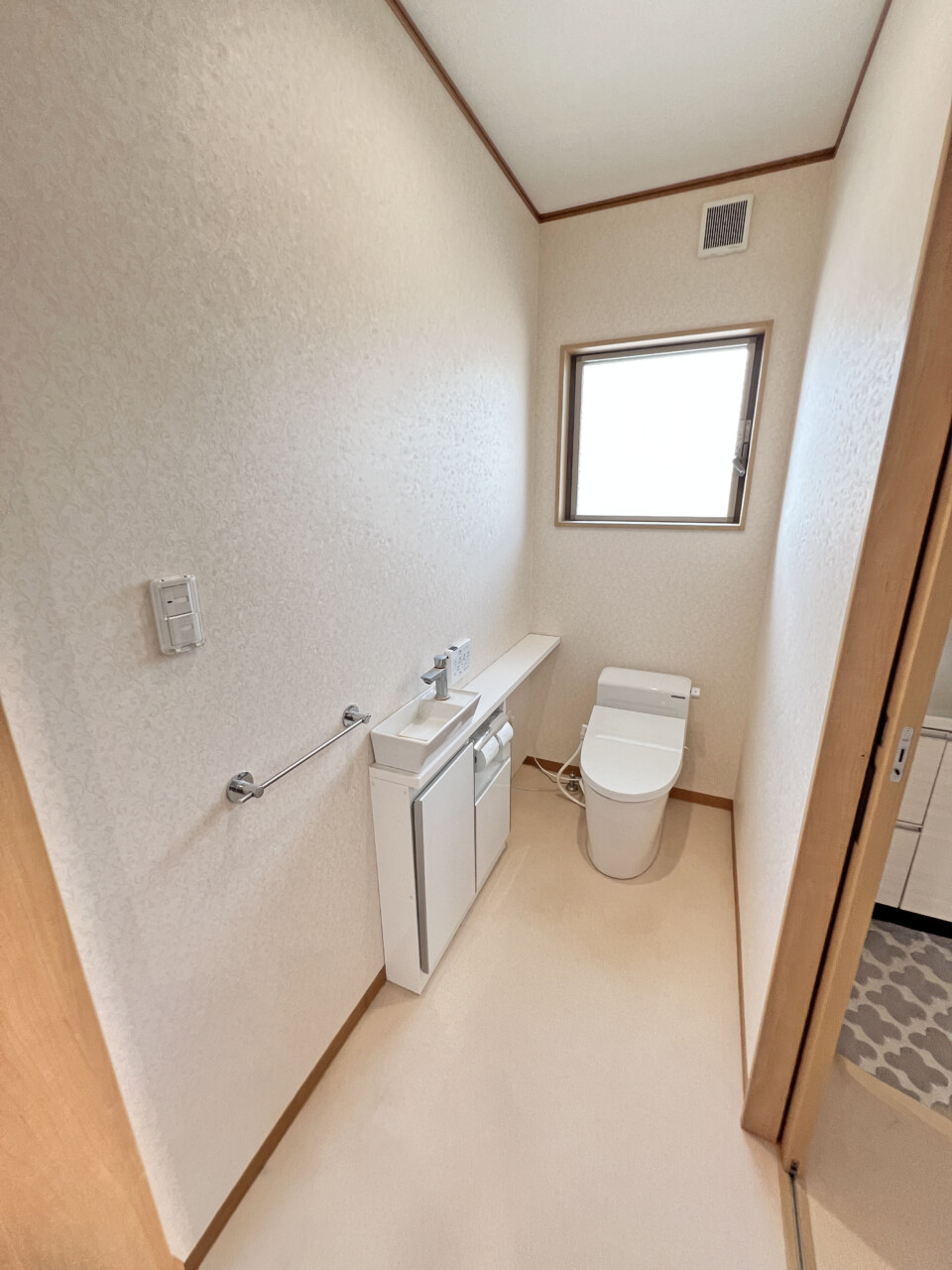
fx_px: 477
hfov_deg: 89.9
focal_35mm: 13
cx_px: 476
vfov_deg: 106.2
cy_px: 635
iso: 250
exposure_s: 1/60
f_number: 1.8
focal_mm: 1.57
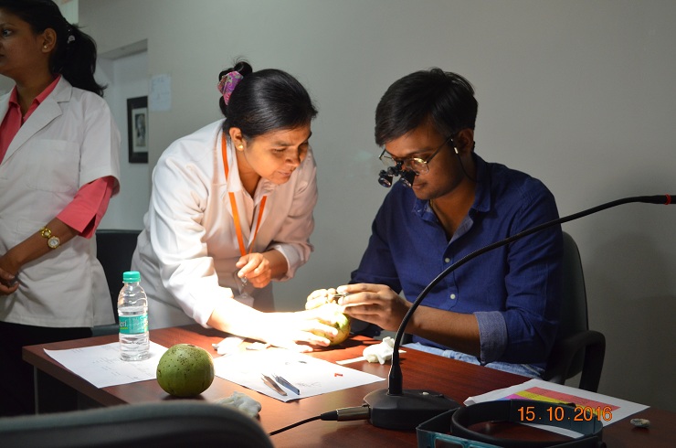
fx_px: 843
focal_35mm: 45
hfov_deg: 43.7
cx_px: 338
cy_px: 224
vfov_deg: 29.7
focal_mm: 30
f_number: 4.5
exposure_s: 1/50
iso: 800
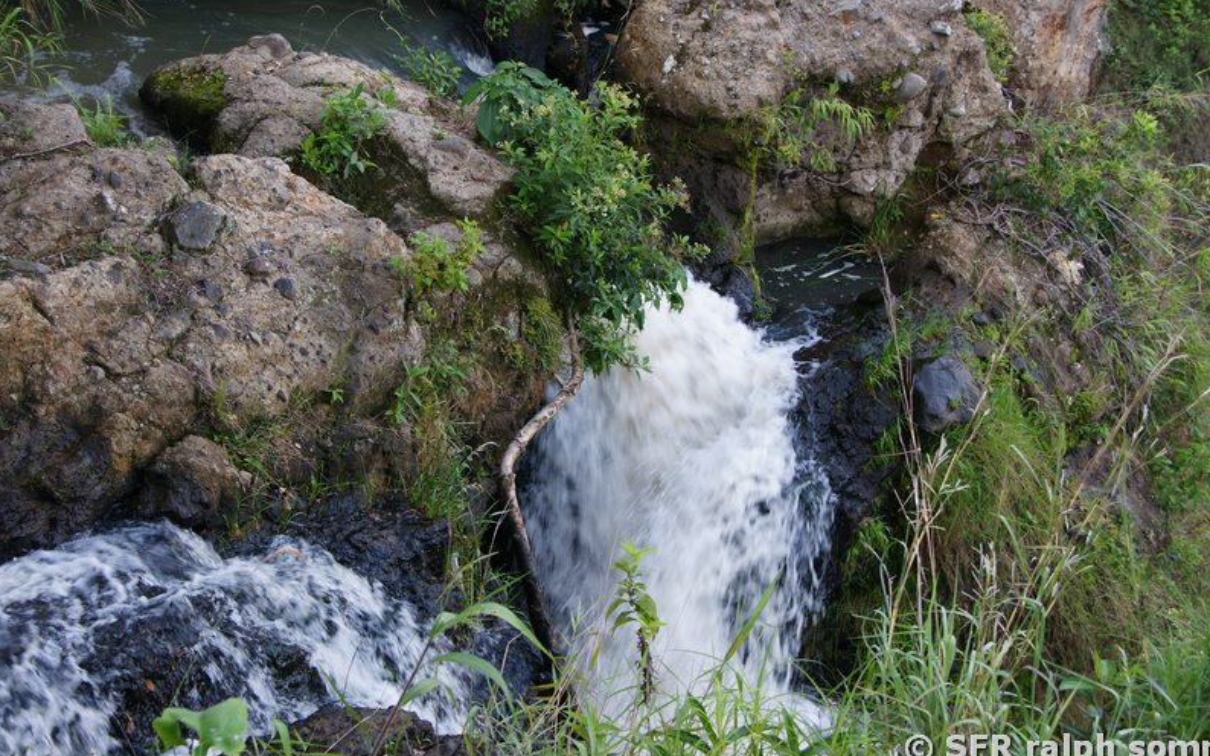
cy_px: 317
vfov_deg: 24.8
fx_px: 1715
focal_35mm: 52
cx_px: 605
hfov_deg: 38.9
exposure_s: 1/60
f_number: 5.6
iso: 200
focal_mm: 30
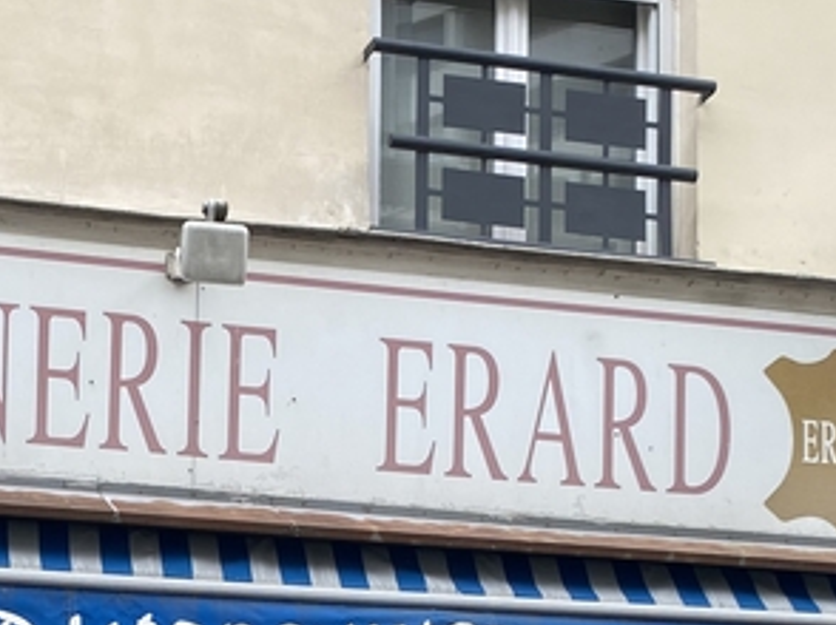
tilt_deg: +4.9
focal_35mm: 85
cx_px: 188
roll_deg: -1.2
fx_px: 2051
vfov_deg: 16.2
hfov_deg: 22.8
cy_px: 861
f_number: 1.8
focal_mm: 4.25
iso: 32
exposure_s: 1/529
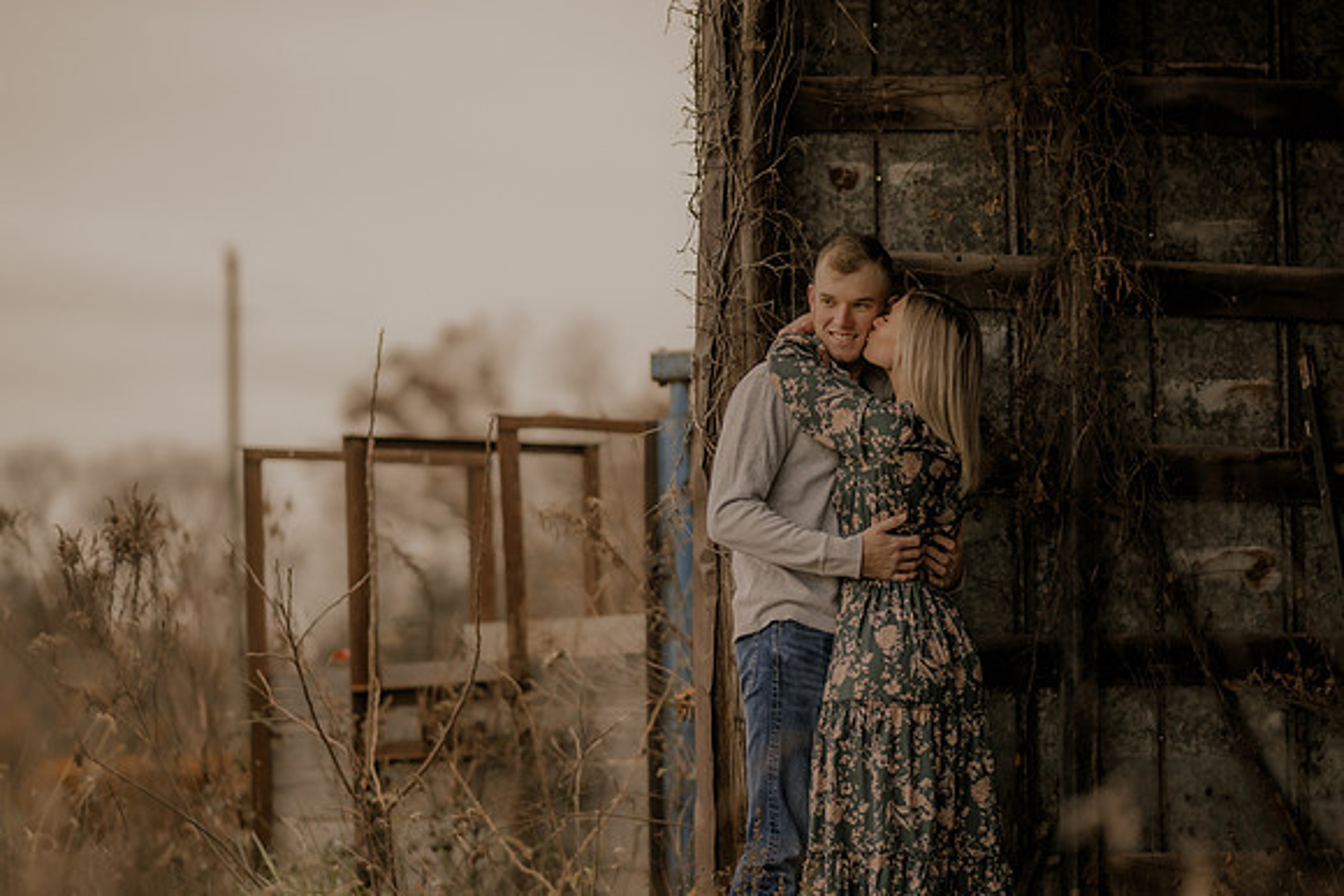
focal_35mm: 108
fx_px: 4048
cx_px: 768
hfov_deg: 18.8
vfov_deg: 12.6
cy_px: 571
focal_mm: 85
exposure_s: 1/250
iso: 400
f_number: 1.6
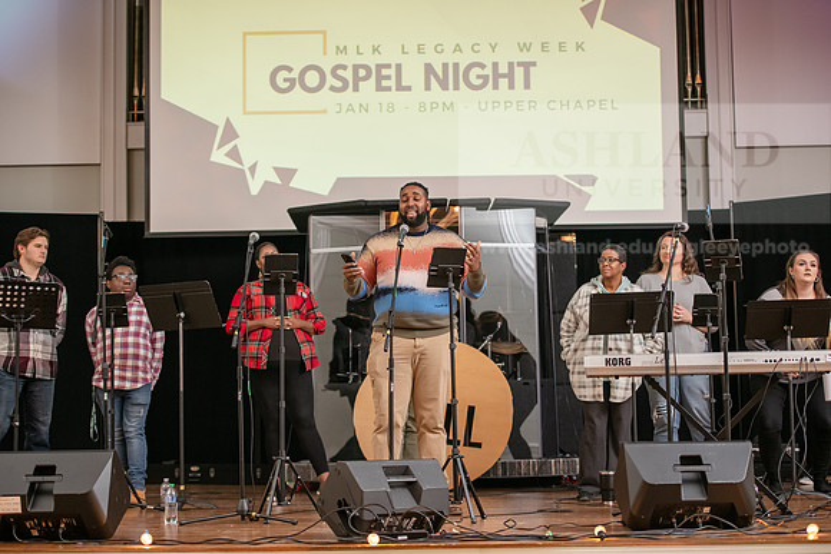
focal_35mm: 70
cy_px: 277
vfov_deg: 19.5
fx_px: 1616
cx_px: 416
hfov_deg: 28.8
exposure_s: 1/125
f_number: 2.8
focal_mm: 70
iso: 1600
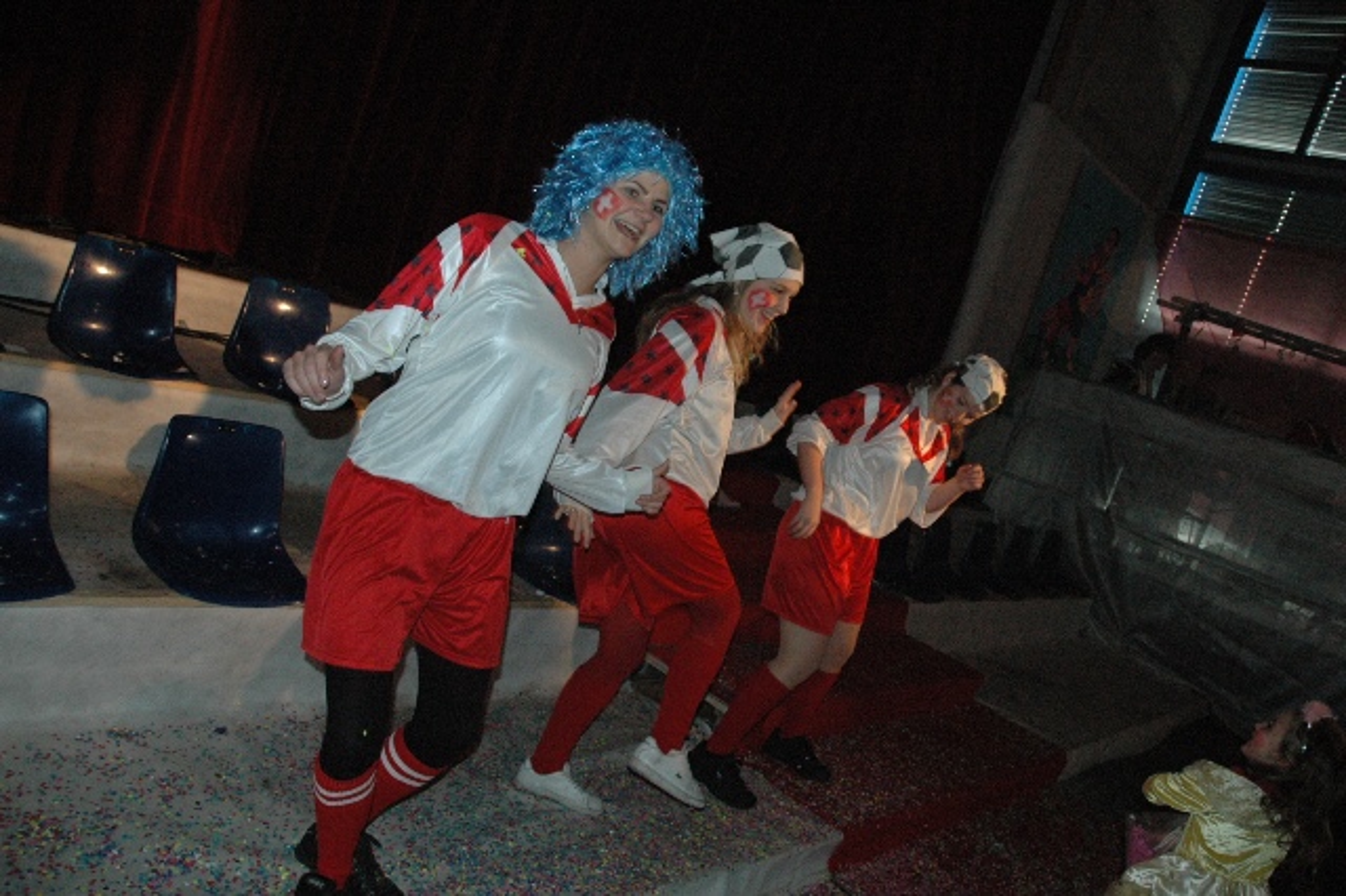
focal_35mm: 27
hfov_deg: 67.4
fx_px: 1009
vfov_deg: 47.9
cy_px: 448
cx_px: 673
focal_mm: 18
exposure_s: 1/60
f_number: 5
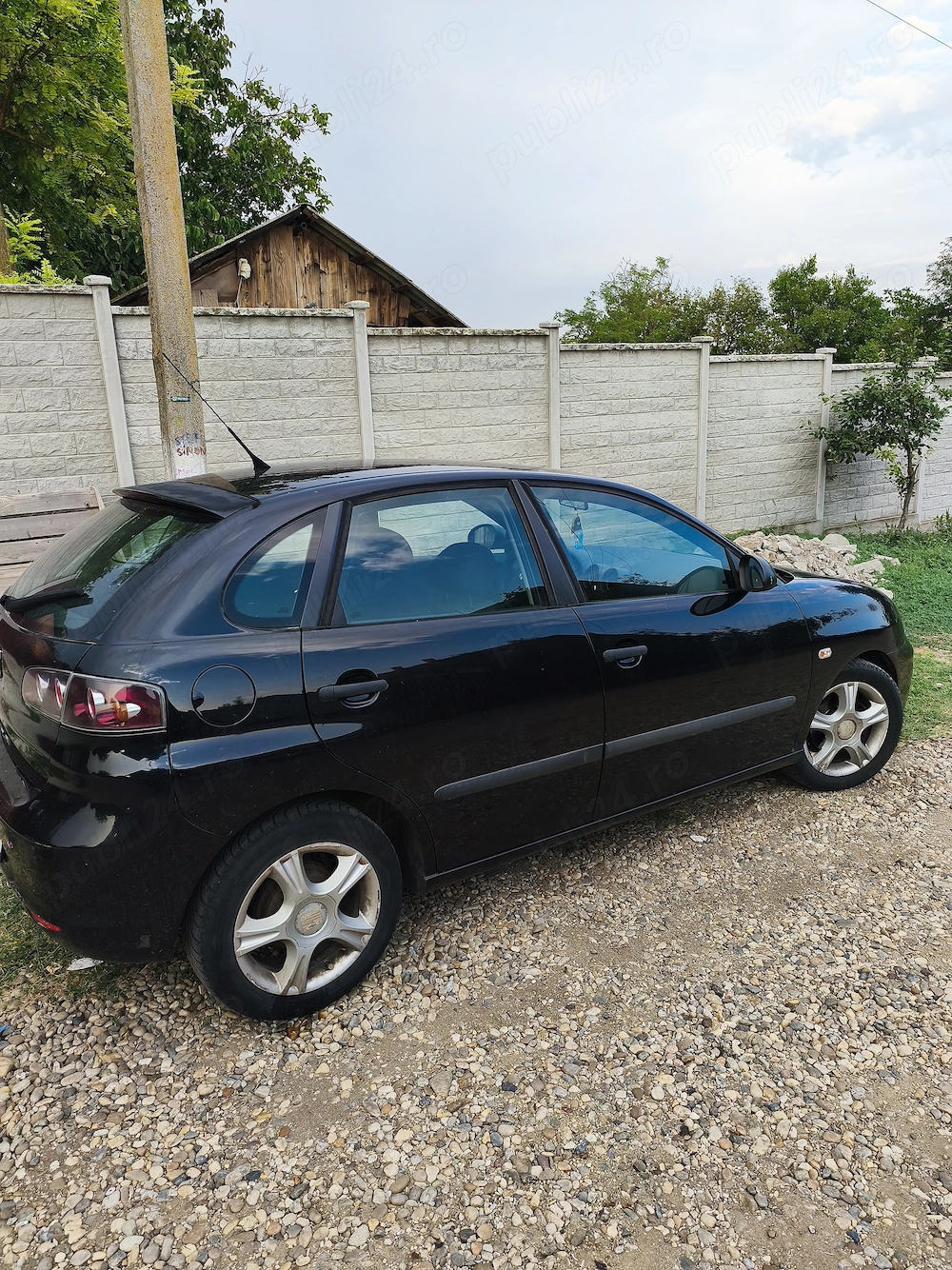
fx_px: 844
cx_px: 476
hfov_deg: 58.9
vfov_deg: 73.9
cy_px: 635
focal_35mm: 23
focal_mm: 6.14
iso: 50
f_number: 1.65
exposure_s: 1/193
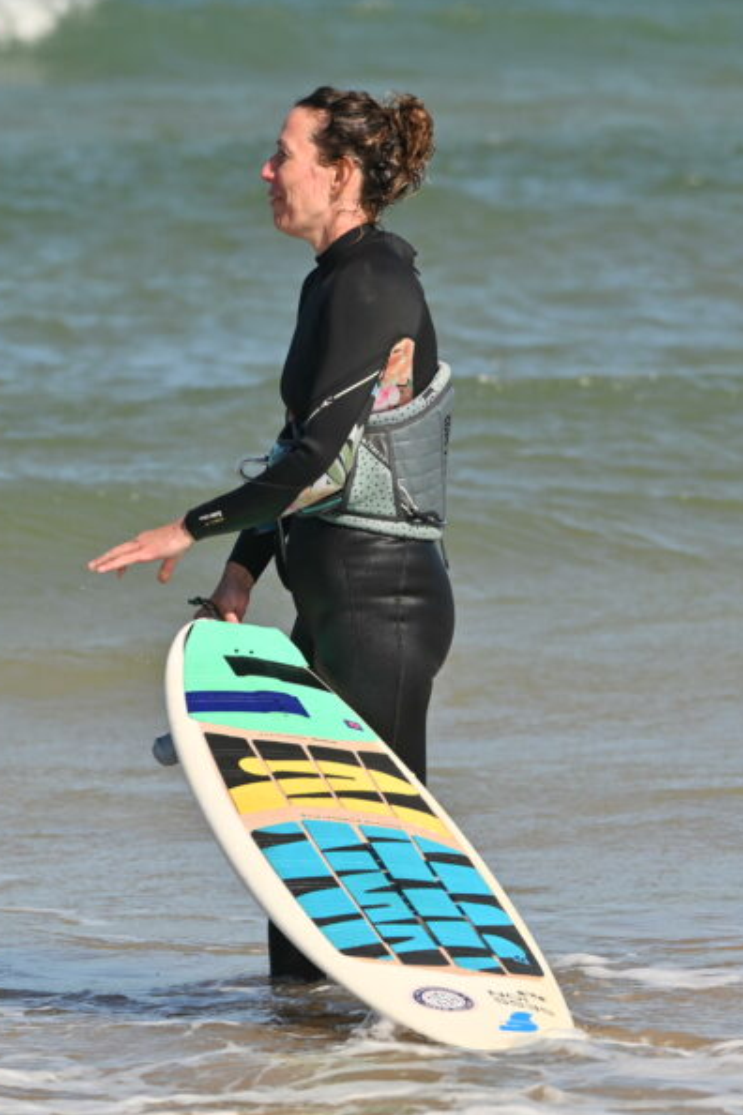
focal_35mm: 345
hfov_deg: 4.0
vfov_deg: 6.0
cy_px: 525
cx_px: 184
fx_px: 10680
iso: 100
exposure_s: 1/1000
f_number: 5.6
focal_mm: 200
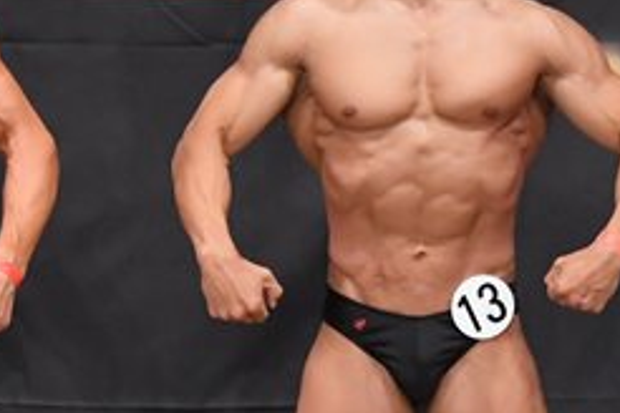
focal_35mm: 684
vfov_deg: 2.0
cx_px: 515
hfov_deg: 3.0
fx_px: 11779
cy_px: 320
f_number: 5.6
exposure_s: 1/400
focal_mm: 145
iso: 5000
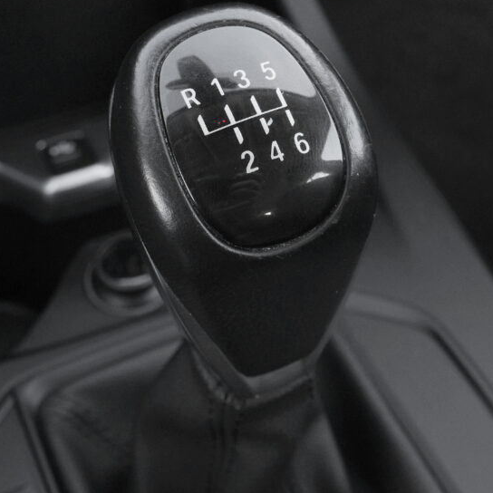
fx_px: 1031
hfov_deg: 26.9
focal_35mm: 64
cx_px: 242
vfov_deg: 26.9
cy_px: 223
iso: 2000
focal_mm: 26.4
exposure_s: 1/100
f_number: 9
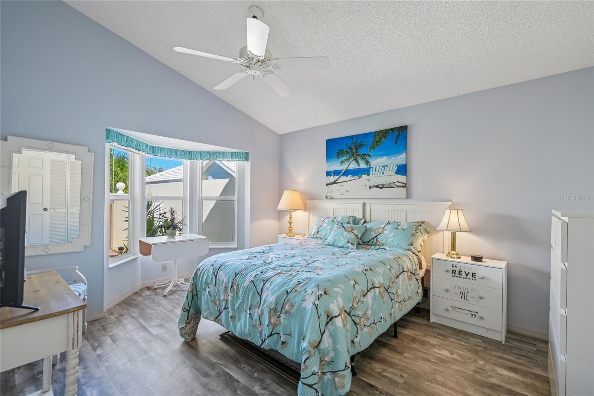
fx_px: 264
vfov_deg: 73.7
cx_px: 297
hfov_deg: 96.7
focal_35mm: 16
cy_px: 198
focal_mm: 16
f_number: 8
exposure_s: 1/60
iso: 400
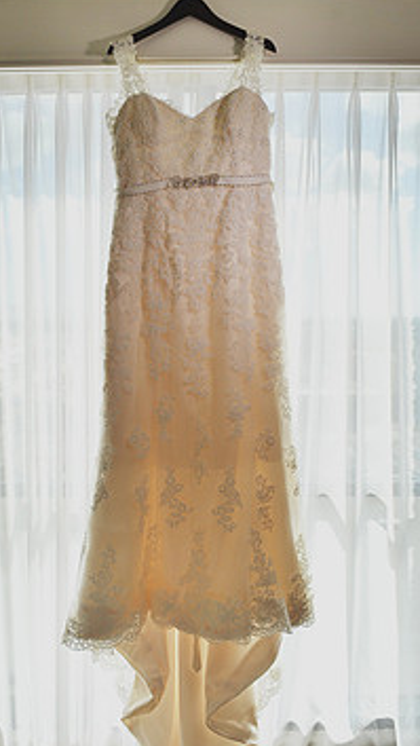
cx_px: 195
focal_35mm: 32
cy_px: 332
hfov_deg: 36.7
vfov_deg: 60.8
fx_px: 632
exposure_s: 1/1000
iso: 400
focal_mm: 24
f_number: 4
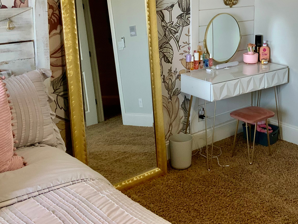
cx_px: 218
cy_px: 37
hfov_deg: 36.7
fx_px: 439
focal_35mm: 51
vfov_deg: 27.8
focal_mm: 3
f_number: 1.8
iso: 80
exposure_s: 1/58
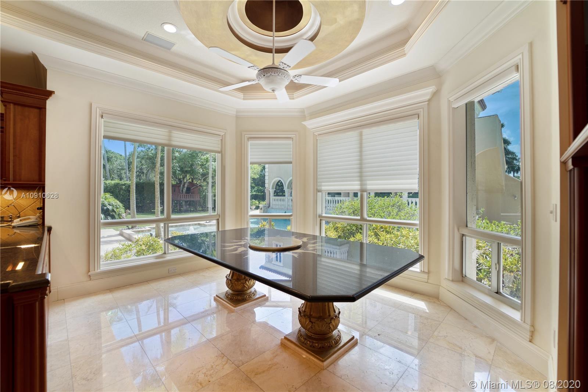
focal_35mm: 14
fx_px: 229
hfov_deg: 104.3
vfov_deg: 81.2
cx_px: 294
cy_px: 196
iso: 100
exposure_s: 1/50
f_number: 4
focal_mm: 14
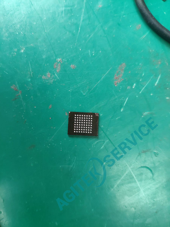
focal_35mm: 21
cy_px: 114
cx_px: 85
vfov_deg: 79.0
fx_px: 138
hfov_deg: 63.4
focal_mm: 4.22
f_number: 1.8
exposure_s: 1/100
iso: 469
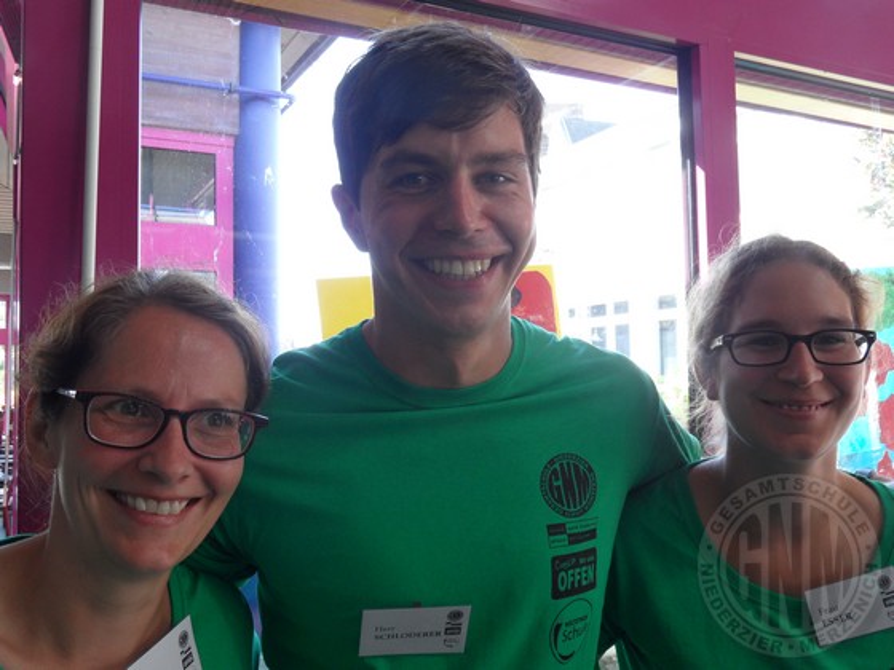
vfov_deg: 44.2
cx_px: 447
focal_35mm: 32
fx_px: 826
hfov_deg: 56.8
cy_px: 335
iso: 100
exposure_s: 1/45
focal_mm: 5.3
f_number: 3.4
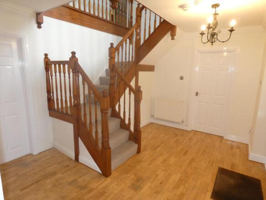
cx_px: 133
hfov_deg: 81.8
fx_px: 154
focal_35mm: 20
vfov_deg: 66.0
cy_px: 100
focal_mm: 3.6
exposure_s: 1/60
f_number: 2.8
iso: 500
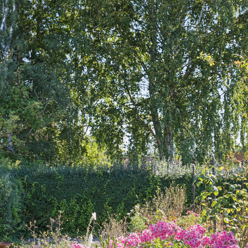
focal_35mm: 72
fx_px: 584
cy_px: 199
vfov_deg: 23.6
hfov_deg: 24.0
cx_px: 123
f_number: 8
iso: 200
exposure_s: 1/160
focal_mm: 35
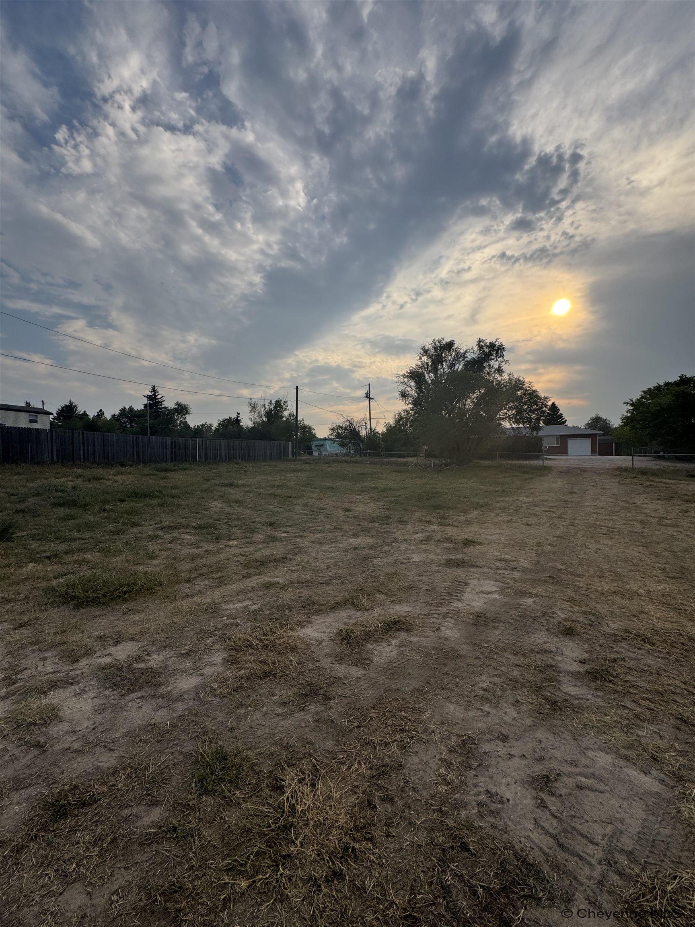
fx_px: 375
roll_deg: +0.9
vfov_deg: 102.1
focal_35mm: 14
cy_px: 464
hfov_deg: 85.7
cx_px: 348
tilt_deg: -0.5
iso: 50
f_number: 2.2
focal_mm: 2.22
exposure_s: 1/1567
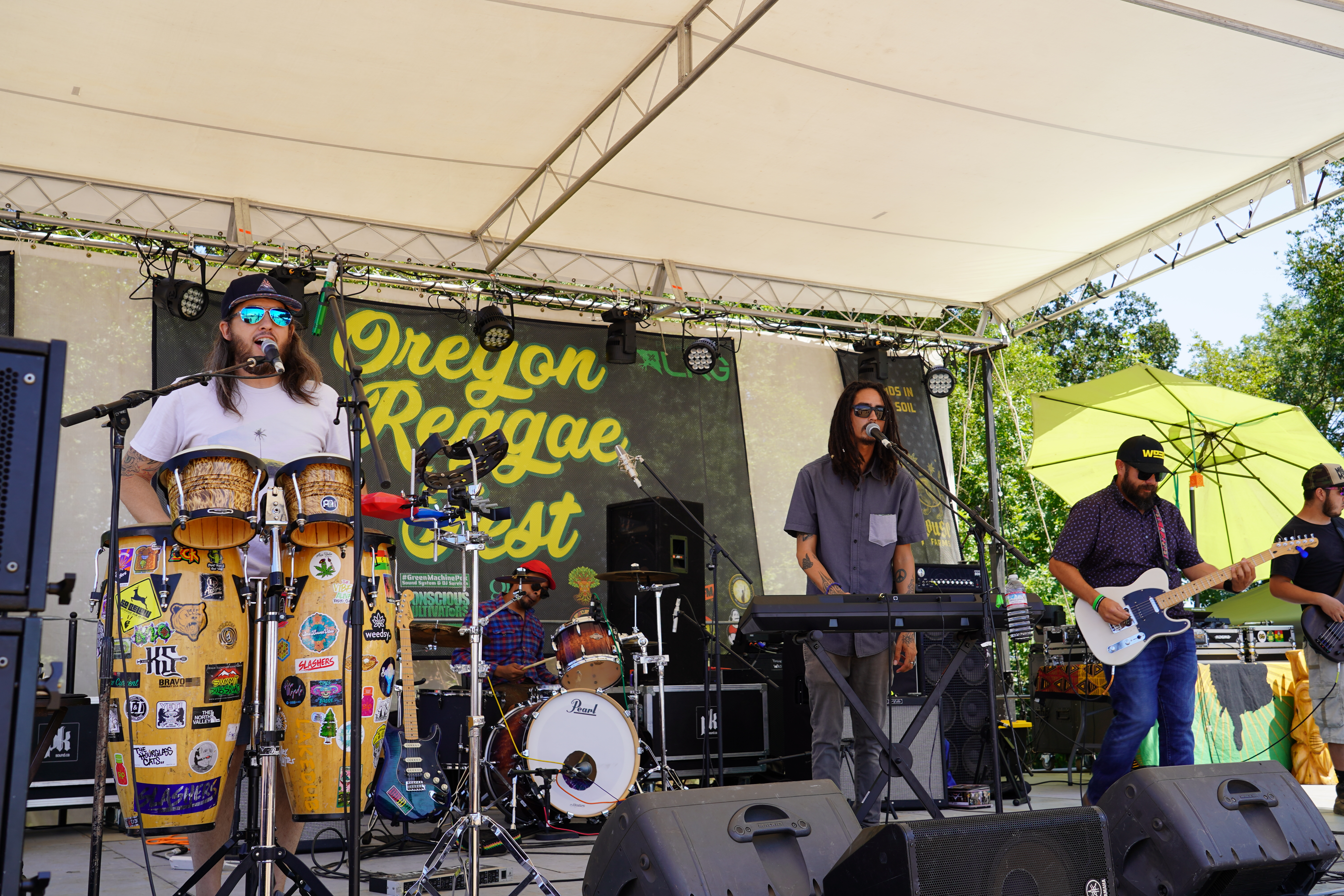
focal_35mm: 37
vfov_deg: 35.9
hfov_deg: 51.9
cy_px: 448
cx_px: 672
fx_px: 1381
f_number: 7.1
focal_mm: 37
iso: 100
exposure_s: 1/100
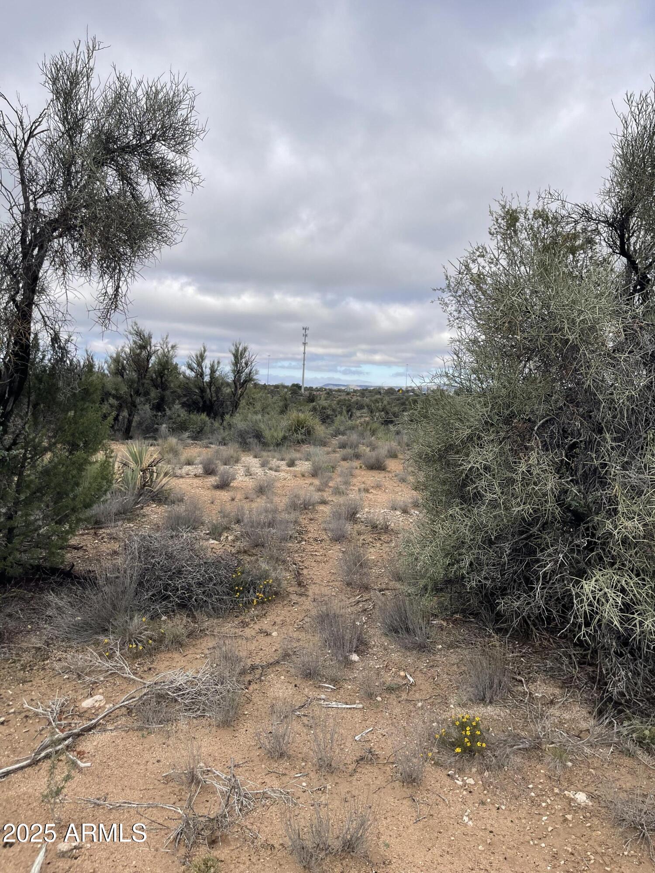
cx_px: 328
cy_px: 436
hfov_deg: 54.9
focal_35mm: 25
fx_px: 631
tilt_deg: -4.5
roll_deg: -3.5
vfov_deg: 69.4
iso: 32
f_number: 1.6
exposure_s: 1/2545
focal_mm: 5.1
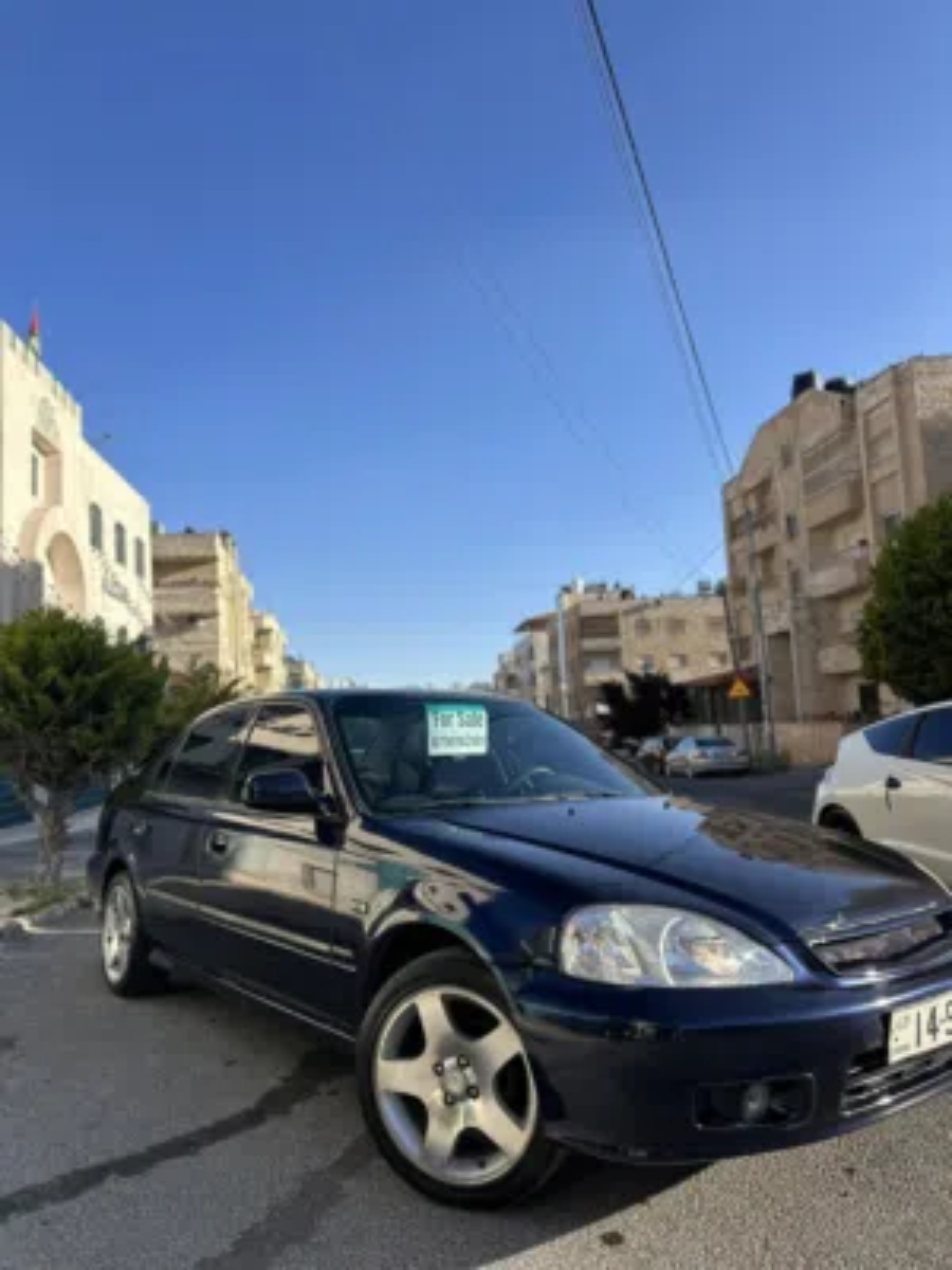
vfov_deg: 71.6
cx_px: 476
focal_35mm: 24
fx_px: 880
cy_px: 635
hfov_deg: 56.8
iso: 80
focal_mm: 6.86
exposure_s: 1/2732
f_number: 1.78
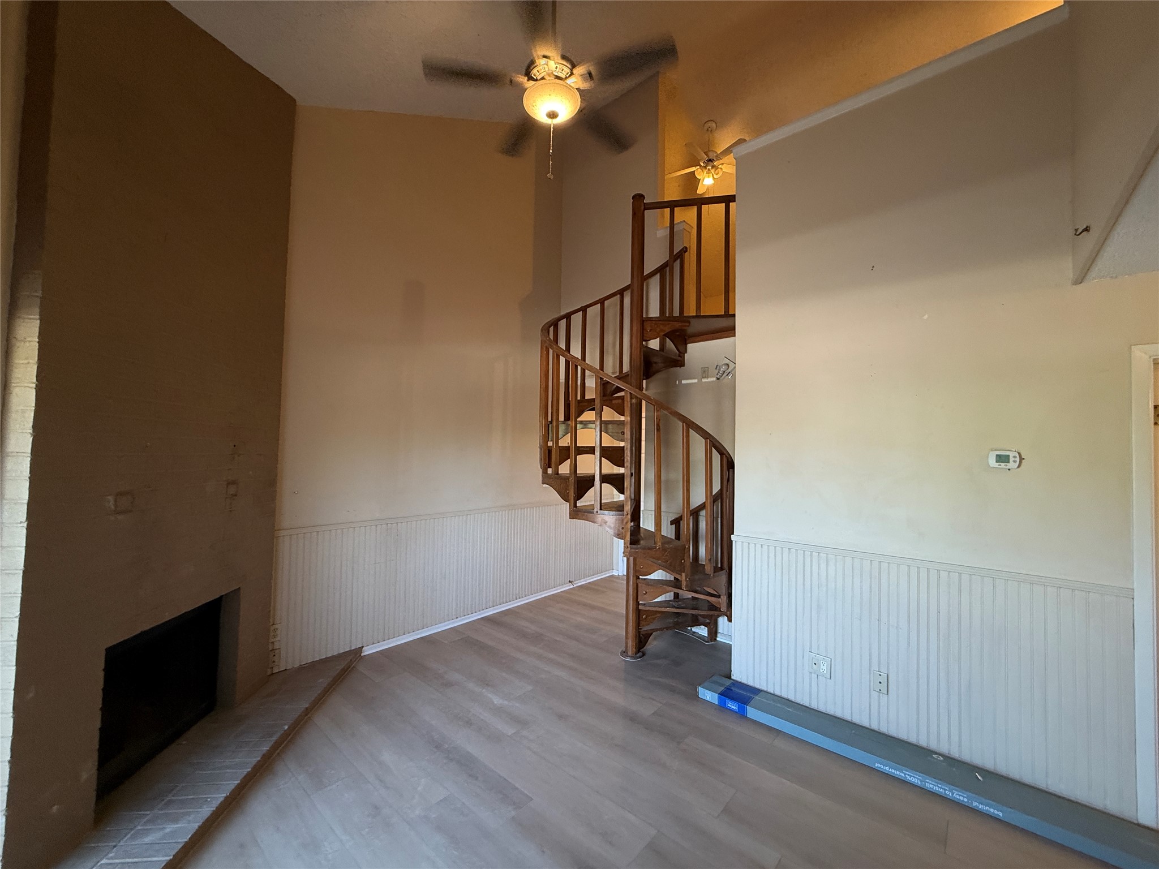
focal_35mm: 14
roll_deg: -0.7
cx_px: 580
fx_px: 469
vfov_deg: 85.7
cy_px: 434
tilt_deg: +2.5
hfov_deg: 102.1
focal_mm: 2.22
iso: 250
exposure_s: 1/60
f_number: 2.2
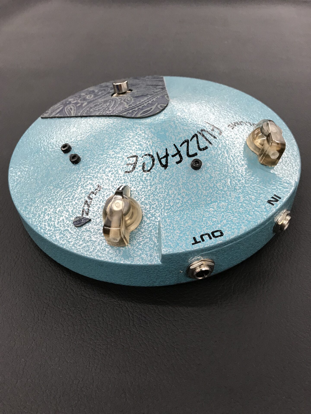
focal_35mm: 28
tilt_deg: -46.5
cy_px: 207
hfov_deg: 49.7
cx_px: 156
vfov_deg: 63.4
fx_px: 335
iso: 32
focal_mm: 3.99
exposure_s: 1/33
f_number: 1.8
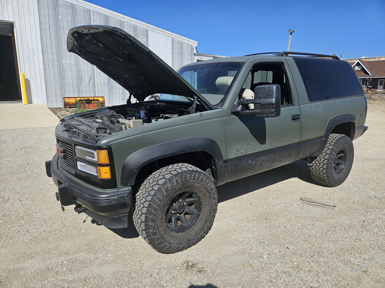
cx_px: 192
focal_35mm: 23
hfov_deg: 73.9
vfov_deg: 58.9
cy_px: 144
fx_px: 256
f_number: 1.8
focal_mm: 5.4
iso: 25
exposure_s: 1/2537
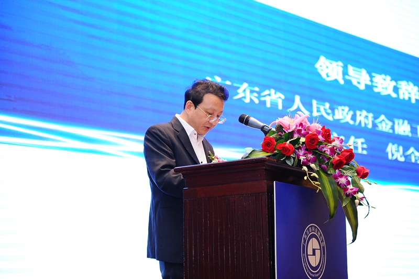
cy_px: 140
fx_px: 815
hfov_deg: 28.8
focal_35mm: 70
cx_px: 210
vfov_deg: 19.4
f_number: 3.5
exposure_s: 1/100
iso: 1000
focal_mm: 70
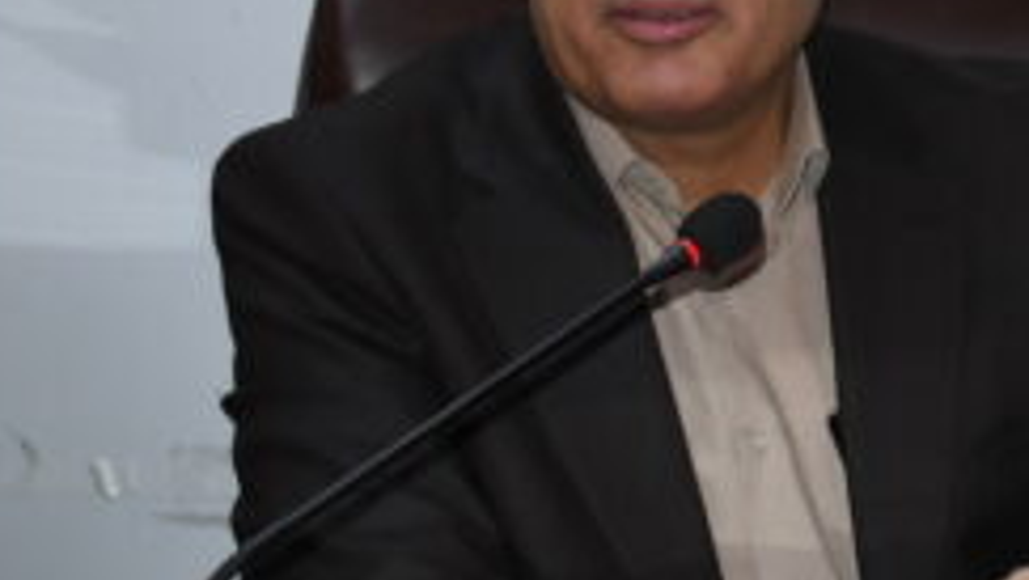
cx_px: 1851
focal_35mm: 159
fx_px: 4341
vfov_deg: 7.6
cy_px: -171
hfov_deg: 12.4
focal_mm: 24
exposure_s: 1/60
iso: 400
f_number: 3.8
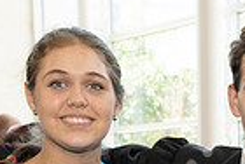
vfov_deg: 9.3
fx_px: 921
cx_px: 313
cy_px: 378
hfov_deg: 14.6
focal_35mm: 135
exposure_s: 1/200
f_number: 5.6
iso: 800
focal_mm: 24
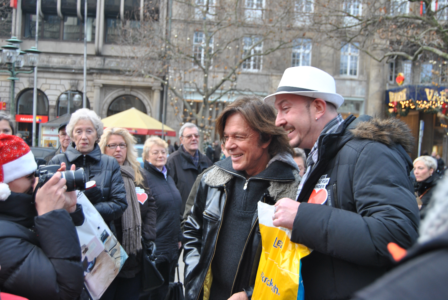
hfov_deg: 41.1
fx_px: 598
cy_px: 150
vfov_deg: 28.2
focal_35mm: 48
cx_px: 224
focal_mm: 32
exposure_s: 1/80
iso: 200
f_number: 4.5
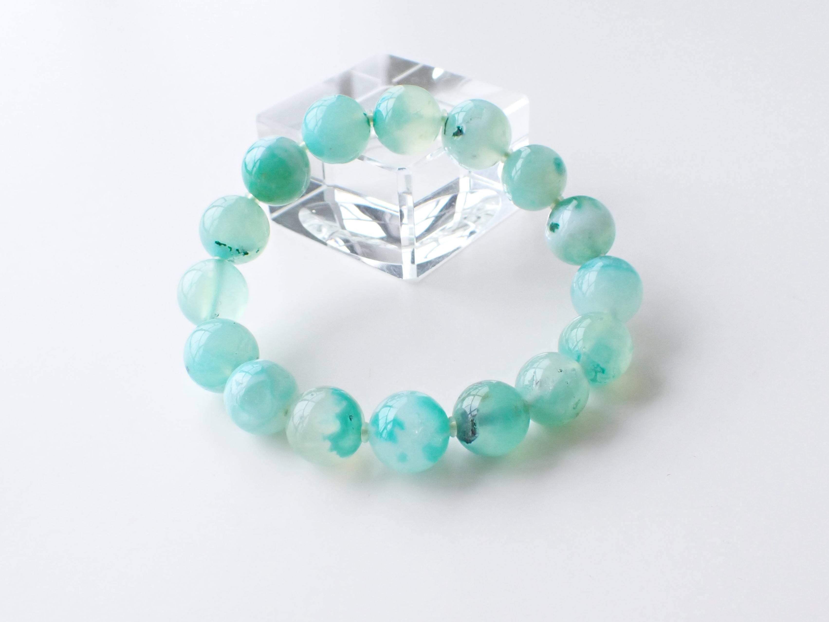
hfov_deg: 60.0
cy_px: 311
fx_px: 719
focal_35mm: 30
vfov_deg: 46.8
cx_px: 414
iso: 400
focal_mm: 5.4
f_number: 3.2
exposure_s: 1/125
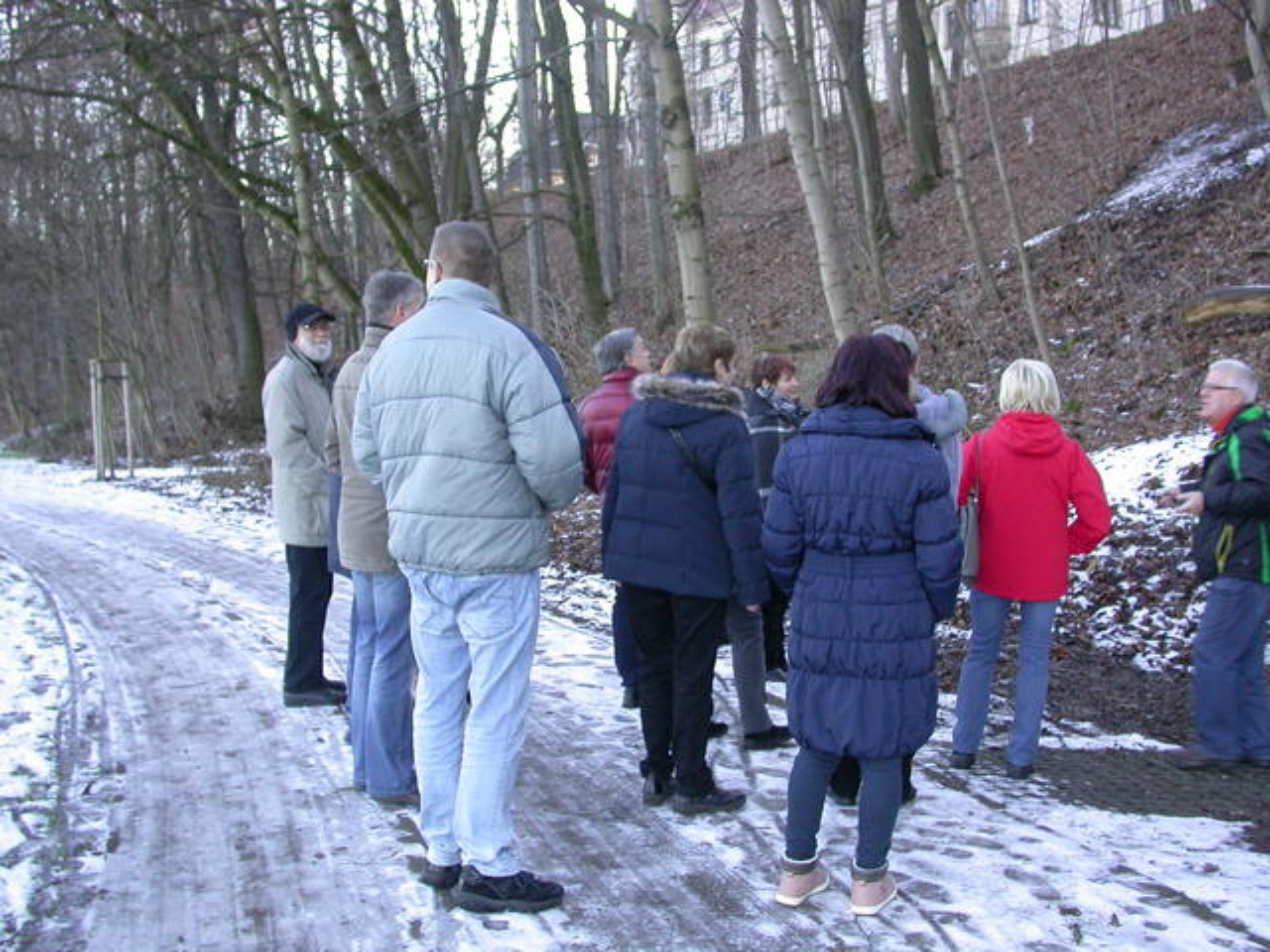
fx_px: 1394
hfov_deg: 49.0
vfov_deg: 37.7
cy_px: 476
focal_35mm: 38
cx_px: 635
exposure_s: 1/35.7
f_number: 2.6
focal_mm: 7.85
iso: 100
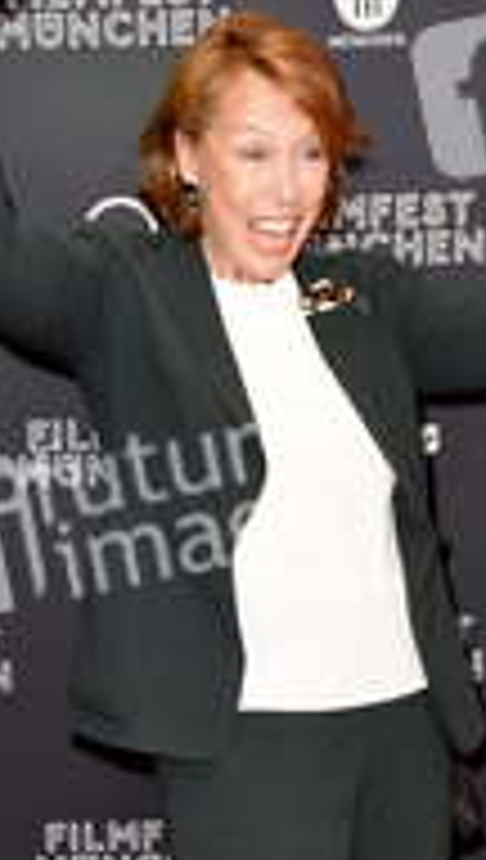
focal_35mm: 105
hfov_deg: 11.6
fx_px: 2396
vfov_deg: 20.0
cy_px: 747
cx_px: 234
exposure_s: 1/125
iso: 640
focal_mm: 32
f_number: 6.3
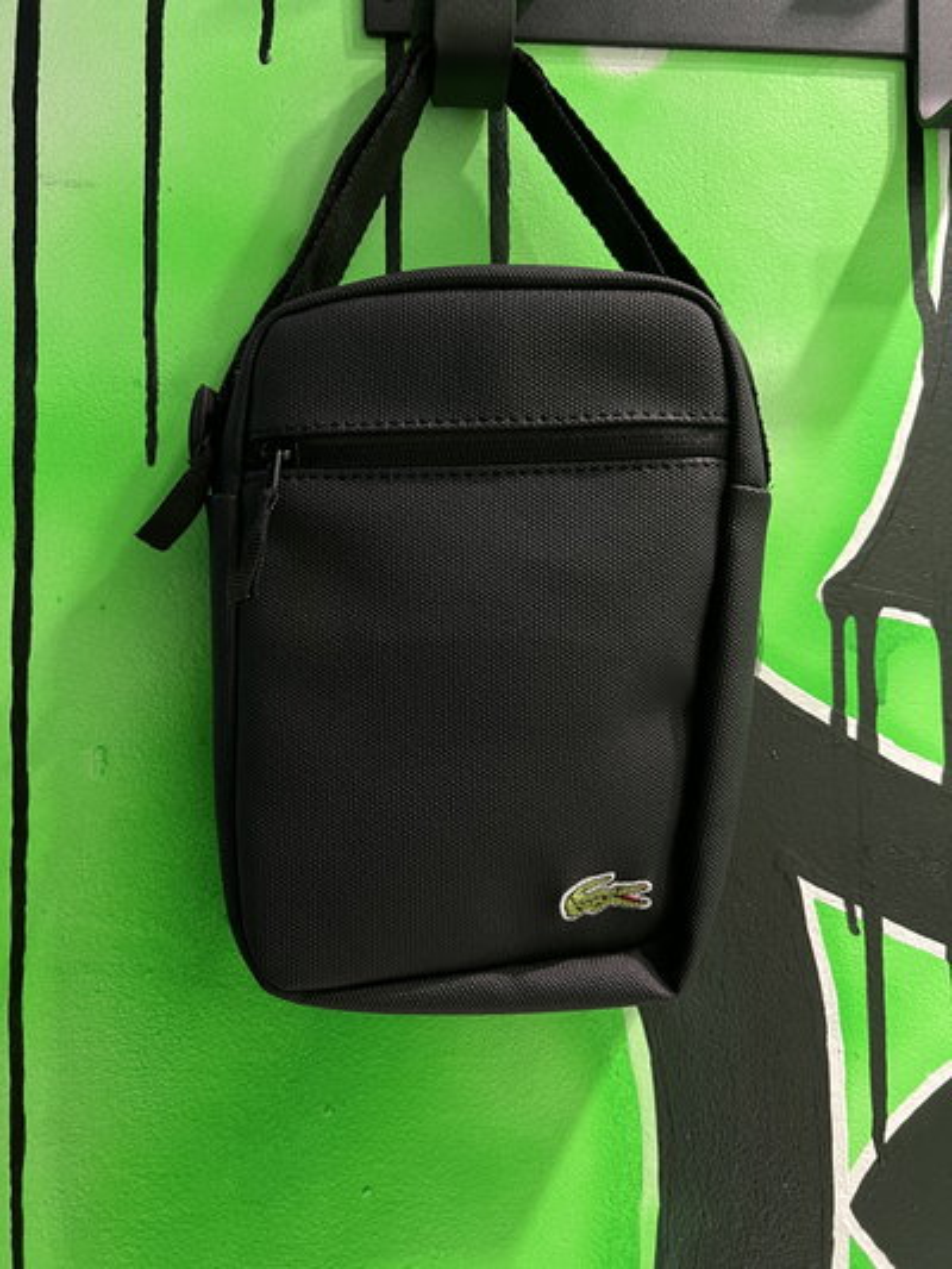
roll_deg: -0.1
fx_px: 953
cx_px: 476
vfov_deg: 67.3
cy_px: 634
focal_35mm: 26
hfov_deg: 53.1
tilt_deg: +2.5
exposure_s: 1/50
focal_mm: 5.7
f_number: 1.5
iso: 125
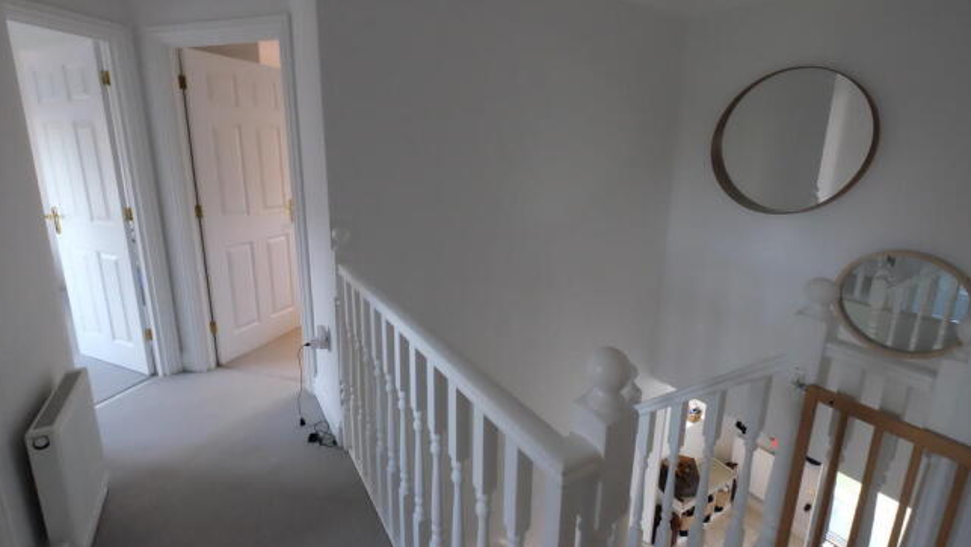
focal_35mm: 16
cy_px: 244
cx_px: 484
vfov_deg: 66.9
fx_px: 412
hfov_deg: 99.4
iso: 6400
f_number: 5.6
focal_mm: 10
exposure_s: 1/300
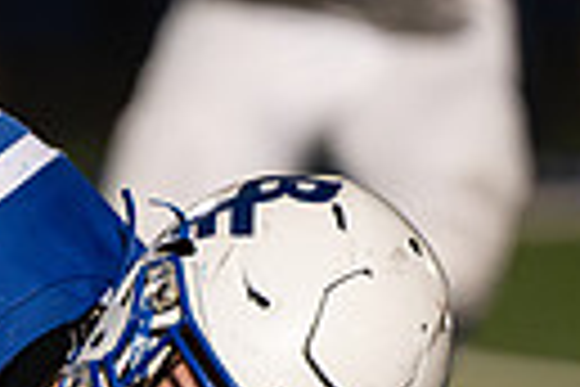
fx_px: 20975
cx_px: 81
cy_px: 331
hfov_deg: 1.6
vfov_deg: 1.1
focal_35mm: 1302
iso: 2500
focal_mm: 200
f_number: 2.8
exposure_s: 1/1000
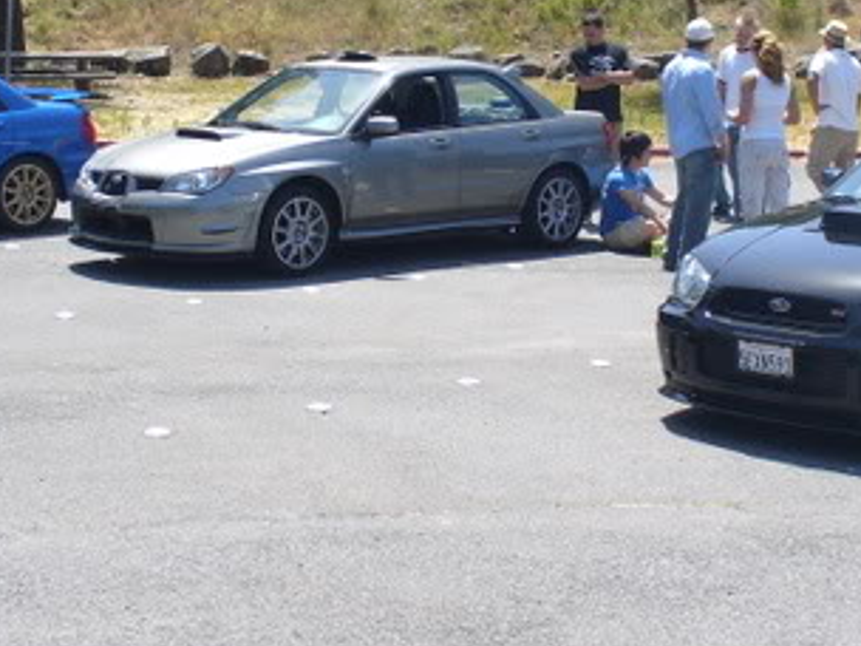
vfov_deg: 18.8
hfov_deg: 25.0
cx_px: 507
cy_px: 167
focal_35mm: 78
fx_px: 1940
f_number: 5.6
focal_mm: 6.1
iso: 80
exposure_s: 1/200
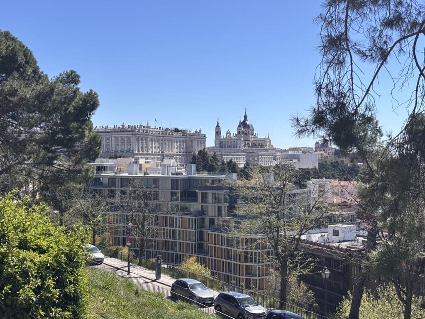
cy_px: 160
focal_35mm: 52
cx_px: 212
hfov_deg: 36.8
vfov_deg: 28.0
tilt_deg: +0.2
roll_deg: -0.2
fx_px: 638
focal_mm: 5.96
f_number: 1.6
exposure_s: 1/2778
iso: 40
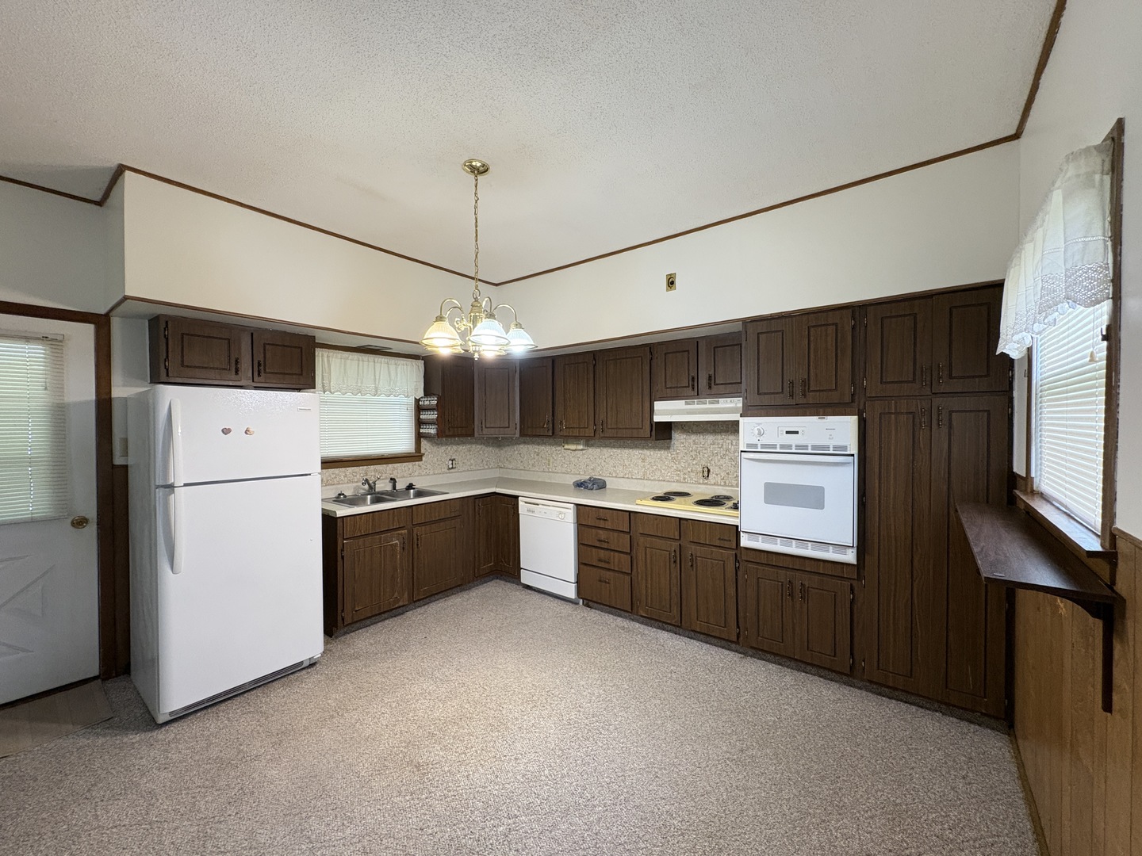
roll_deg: +0.4
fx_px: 462
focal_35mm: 14
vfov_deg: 85.7
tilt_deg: -0.1
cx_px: 571
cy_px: 428
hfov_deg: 102.1
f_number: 2.2
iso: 500
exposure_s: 1/60
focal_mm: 2.22
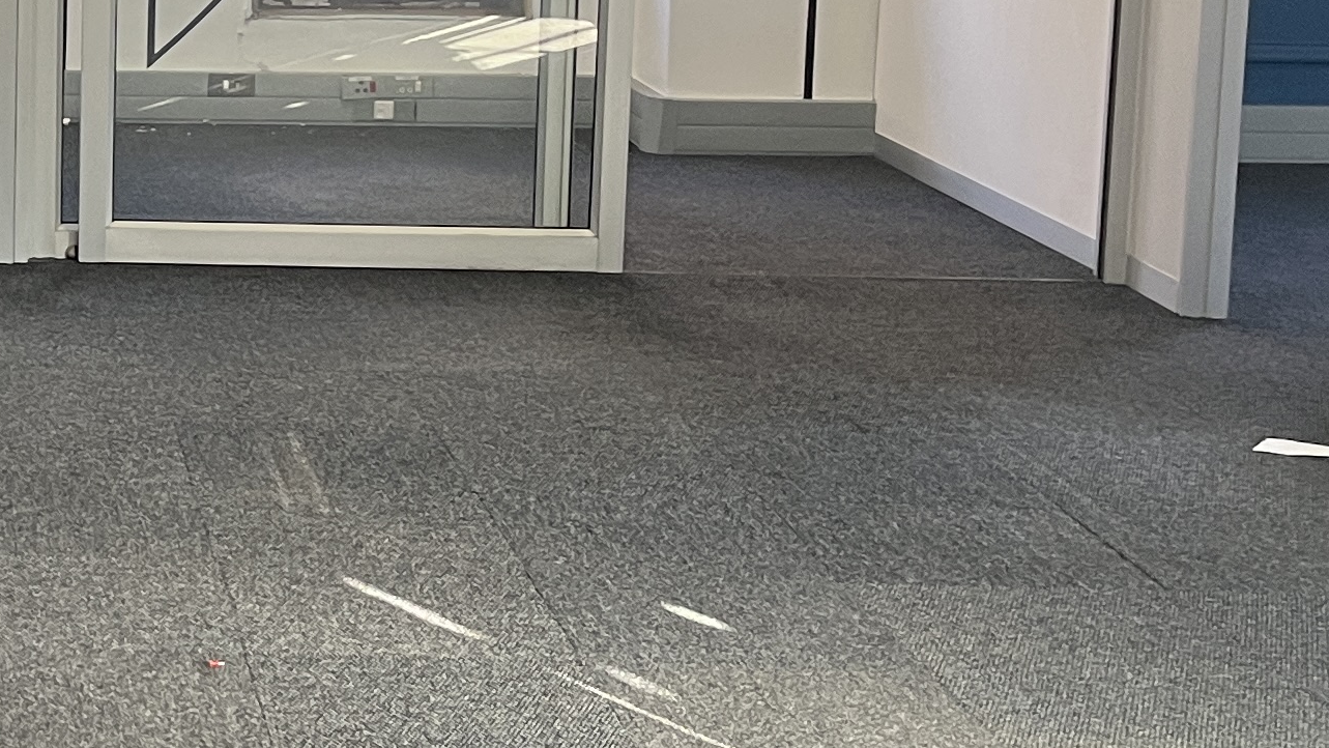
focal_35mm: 89
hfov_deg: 21.1
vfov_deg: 13.5
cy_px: 104
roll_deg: +0.1
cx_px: -517
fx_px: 3137
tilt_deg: -9.3
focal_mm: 5.1
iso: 64
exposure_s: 1/50
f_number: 1.6
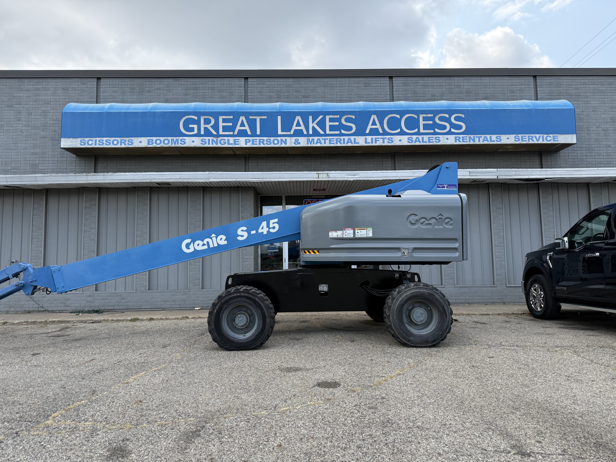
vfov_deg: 56.8
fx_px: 427
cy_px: 231
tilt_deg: +5.6
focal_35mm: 24
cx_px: 308
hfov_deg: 71.6
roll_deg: +1.4
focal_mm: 6.76
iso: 100
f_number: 1.78
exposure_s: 1/1770
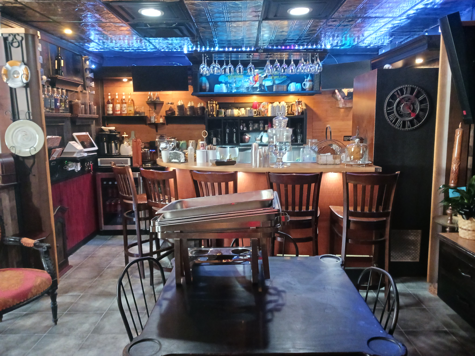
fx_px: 370
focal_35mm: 27
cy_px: 178
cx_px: 238
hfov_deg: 65.3
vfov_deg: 51.4
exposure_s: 1/17
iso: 800
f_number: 1.8
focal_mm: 4
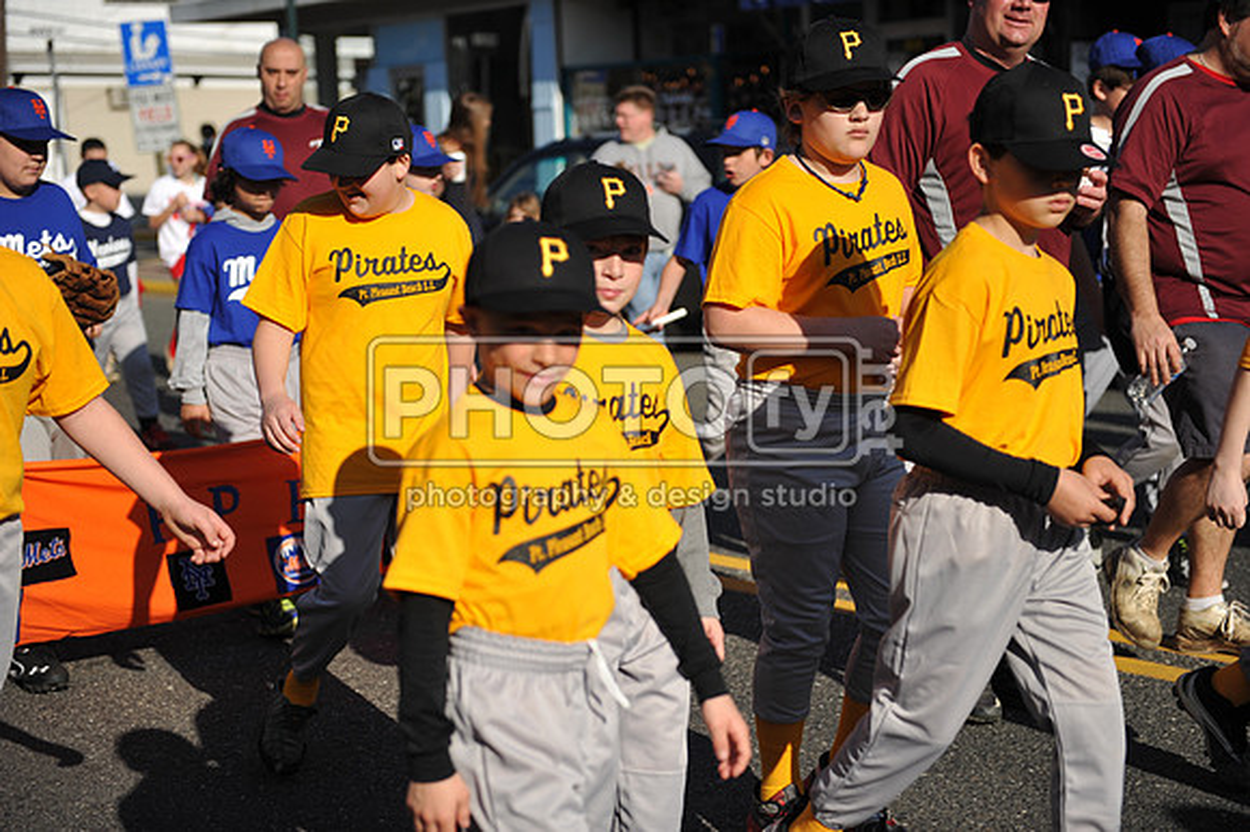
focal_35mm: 62
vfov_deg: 21.9
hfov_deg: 32.4
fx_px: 2151
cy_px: 416
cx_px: 625
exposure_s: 1/8000
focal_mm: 62
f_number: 2.8
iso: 400
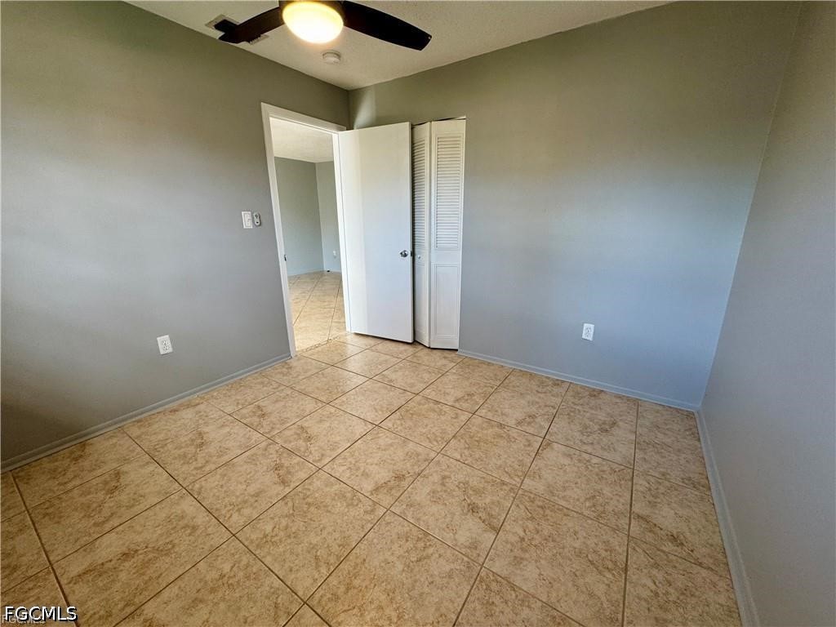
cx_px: 418
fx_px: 338
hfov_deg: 102.1
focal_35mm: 14
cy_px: 314
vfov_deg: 85.7
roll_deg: -0.1
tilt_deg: -17.0
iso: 160
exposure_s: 1/120
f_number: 2.2
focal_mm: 2.22
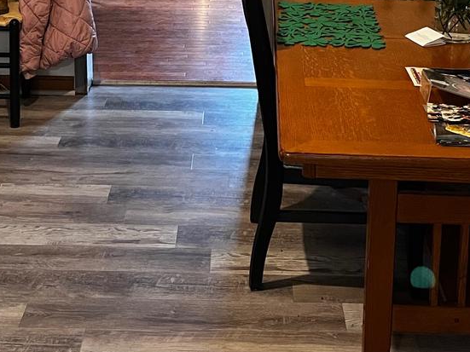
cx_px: 223
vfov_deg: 20.0
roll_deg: -0.6
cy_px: -89
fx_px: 923
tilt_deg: -11.6
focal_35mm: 68
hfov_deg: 28.6
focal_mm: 5.1
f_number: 1.6
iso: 400
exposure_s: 1/40
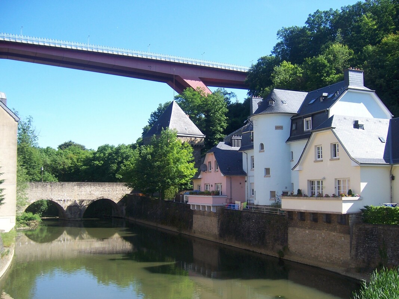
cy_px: 150
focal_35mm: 36
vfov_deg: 39.6
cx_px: 200
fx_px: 415
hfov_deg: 51.4
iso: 80
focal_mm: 6.2
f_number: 2.8
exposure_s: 1/500
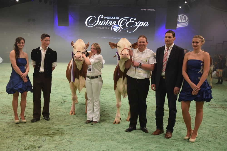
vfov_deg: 28.1
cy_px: 76
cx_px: 114
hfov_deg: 41.1
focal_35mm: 48
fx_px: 303
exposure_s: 1/60
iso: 560
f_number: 4.2
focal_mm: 32
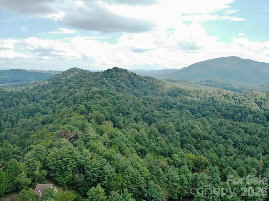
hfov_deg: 71.6
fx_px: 187
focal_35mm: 24
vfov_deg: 56.8
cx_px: 134
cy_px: 100
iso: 100
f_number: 2.8
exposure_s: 1/30
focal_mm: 4.5
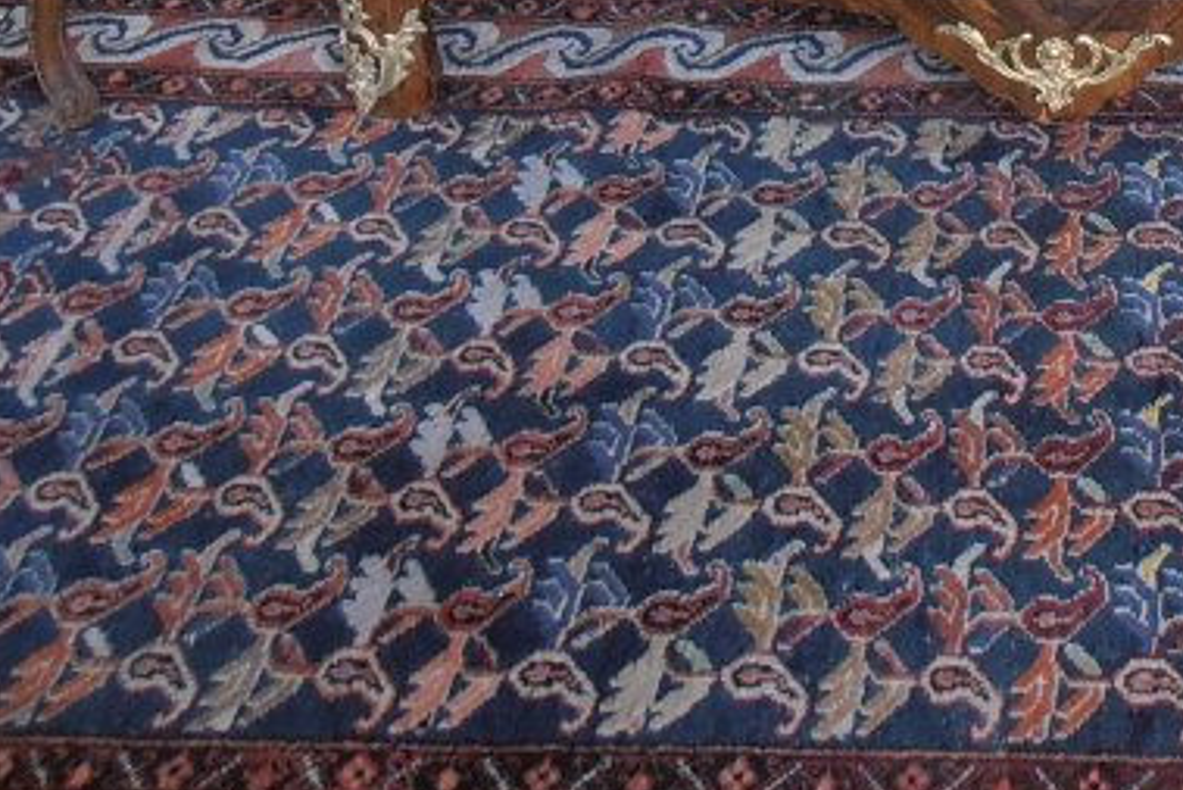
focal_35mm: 79
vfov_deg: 15.4
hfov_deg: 24.6
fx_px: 2597
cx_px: 1167
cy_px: -534
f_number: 3
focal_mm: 4.2
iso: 125
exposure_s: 1/20
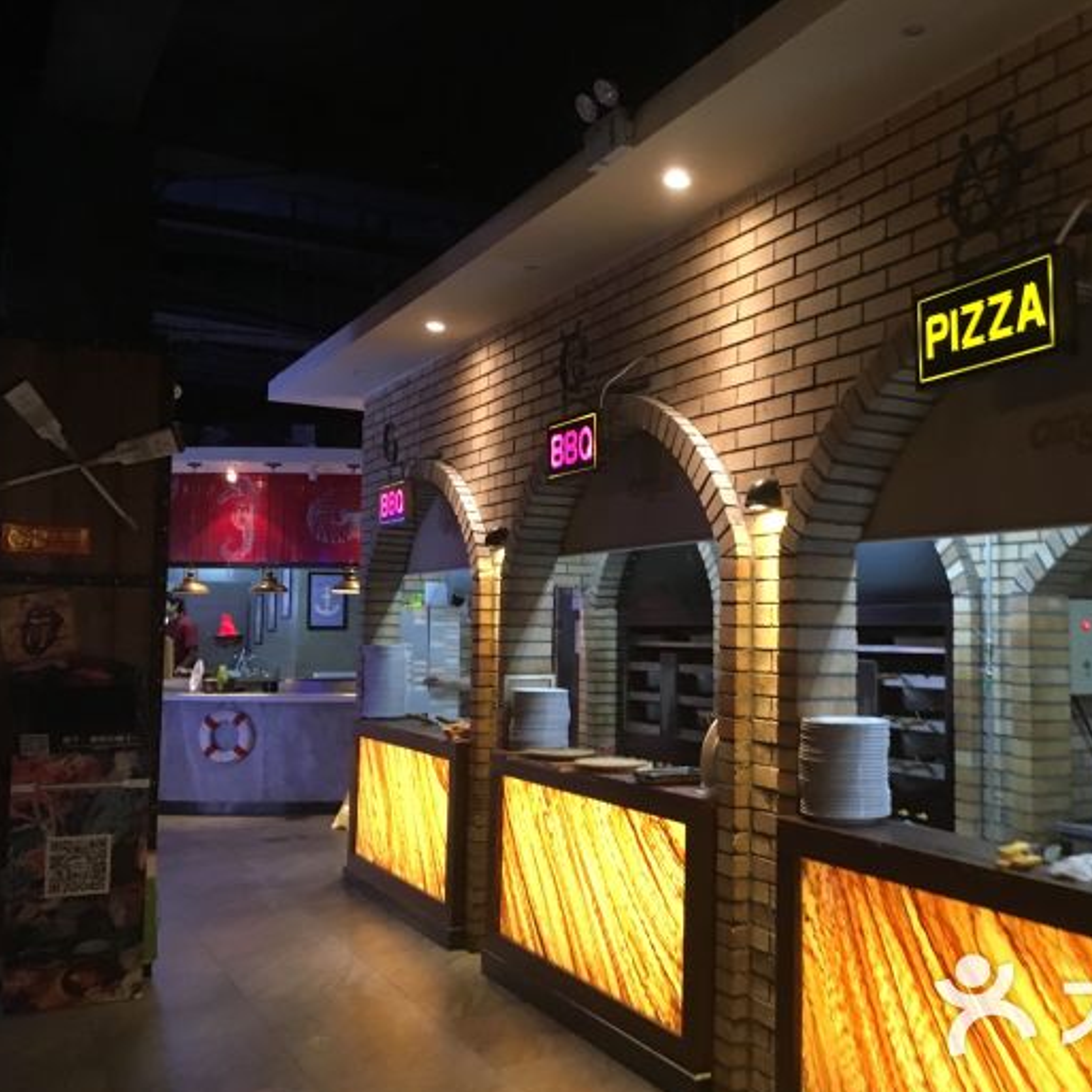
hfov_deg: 46.5
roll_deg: -0.6
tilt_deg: +9.6
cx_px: 724
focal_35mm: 35
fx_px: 1249
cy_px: 557
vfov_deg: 47.2
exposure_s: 1/17
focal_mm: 4.15
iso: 200
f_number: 2.2
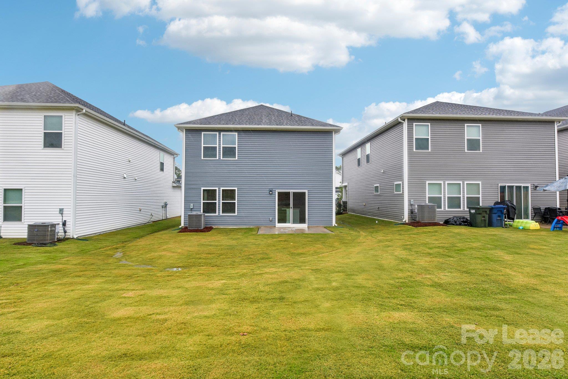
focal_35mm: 19
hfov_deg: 86.9
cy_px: 190
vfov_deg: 64.5
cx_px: 284
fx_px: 300
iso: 200
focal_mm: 19
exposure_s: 1/200
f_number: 11
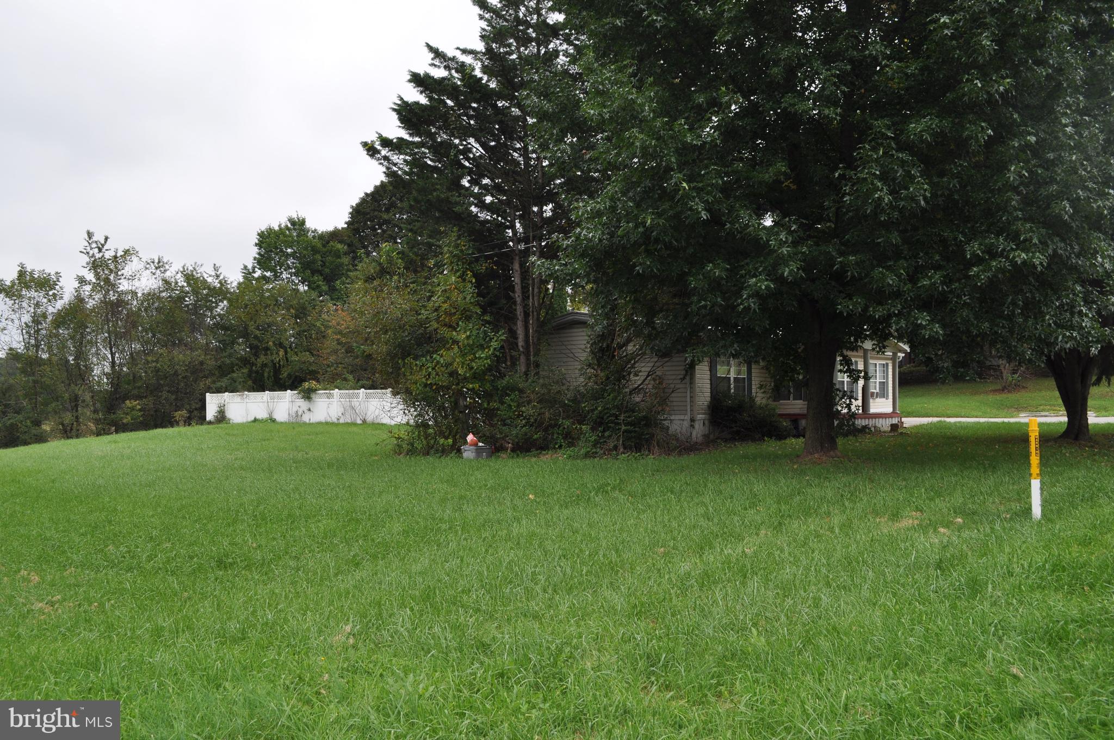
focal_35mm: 30
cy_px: 370
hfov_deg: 62.0
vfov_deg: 43.5
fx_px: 927
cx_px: 557
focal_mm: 20
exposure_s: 1/200
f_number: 8
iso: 200
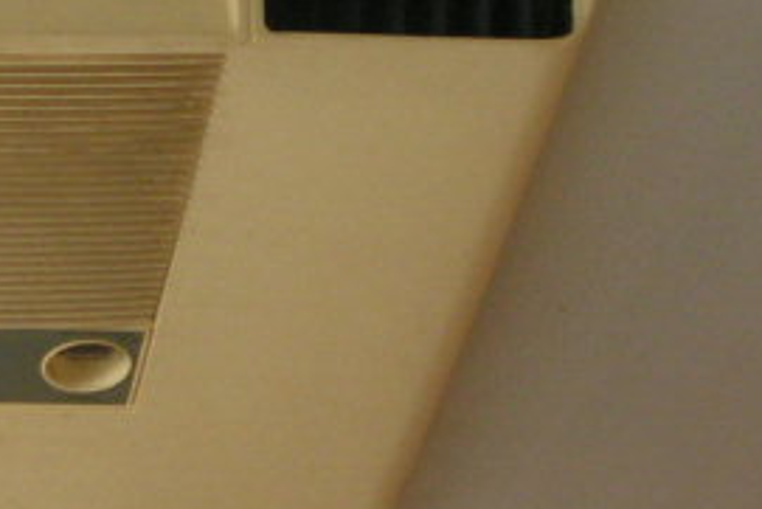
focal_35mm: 167
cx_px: 157
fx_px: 3537
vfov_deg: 8.2
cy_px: 222
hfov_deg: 12.2
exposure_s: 1/80
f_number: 3.2
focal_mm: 10.5
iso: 160
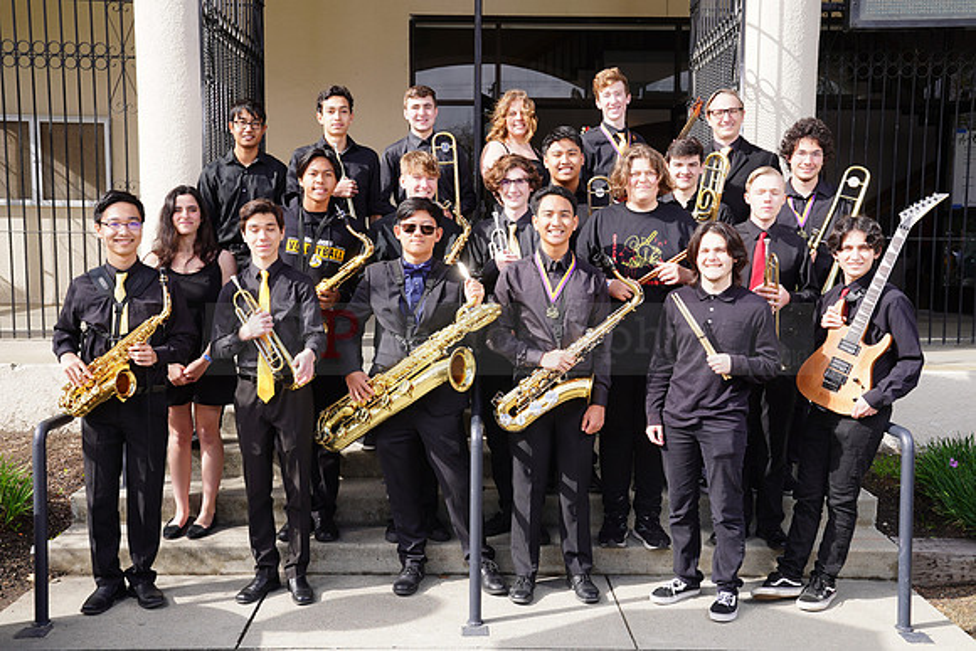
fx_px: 1003
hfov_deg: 51.9
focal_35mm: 37
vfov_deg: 36.0
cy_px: 326
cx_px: 488
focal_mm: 37
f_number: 6.3
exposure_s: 1/200
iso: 100
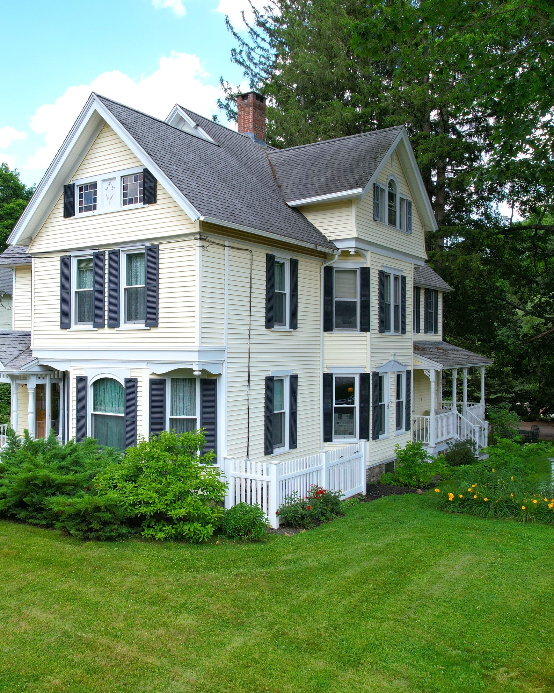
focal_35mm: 32
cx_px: 197
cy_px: 337
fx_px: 656
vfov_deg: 55.7
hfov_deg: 45.3
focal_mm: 8.38
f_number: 2.8
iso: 100
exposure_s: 1/500
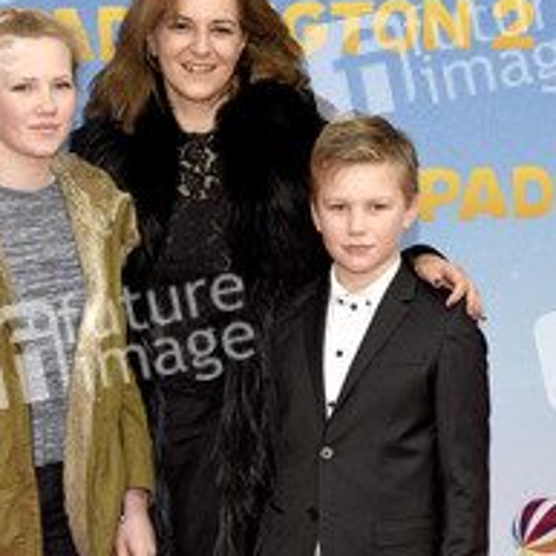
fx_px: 3362
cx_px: 190
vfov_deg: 9.4
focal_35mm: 185
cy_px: 487
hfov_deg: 9.4
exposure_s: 1/800
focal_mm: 70
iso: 400
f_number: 3.2
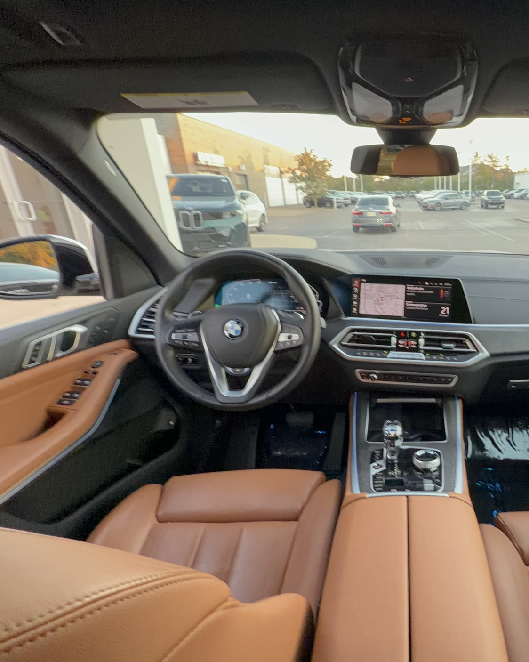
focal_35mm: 20
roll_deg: +1.0
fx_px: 392
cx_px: 417
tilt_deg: -20.0
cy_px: 328
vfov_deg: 80.4
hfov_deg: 62.8
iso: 200
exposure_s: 1/51
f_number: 2.2
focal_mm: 2.22
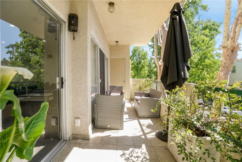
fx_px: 101
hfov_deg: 100.4
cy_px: 81
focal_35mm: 15
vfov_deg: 77.3
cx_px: 121
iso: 320
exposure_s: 1/30
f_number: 11
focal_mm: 10
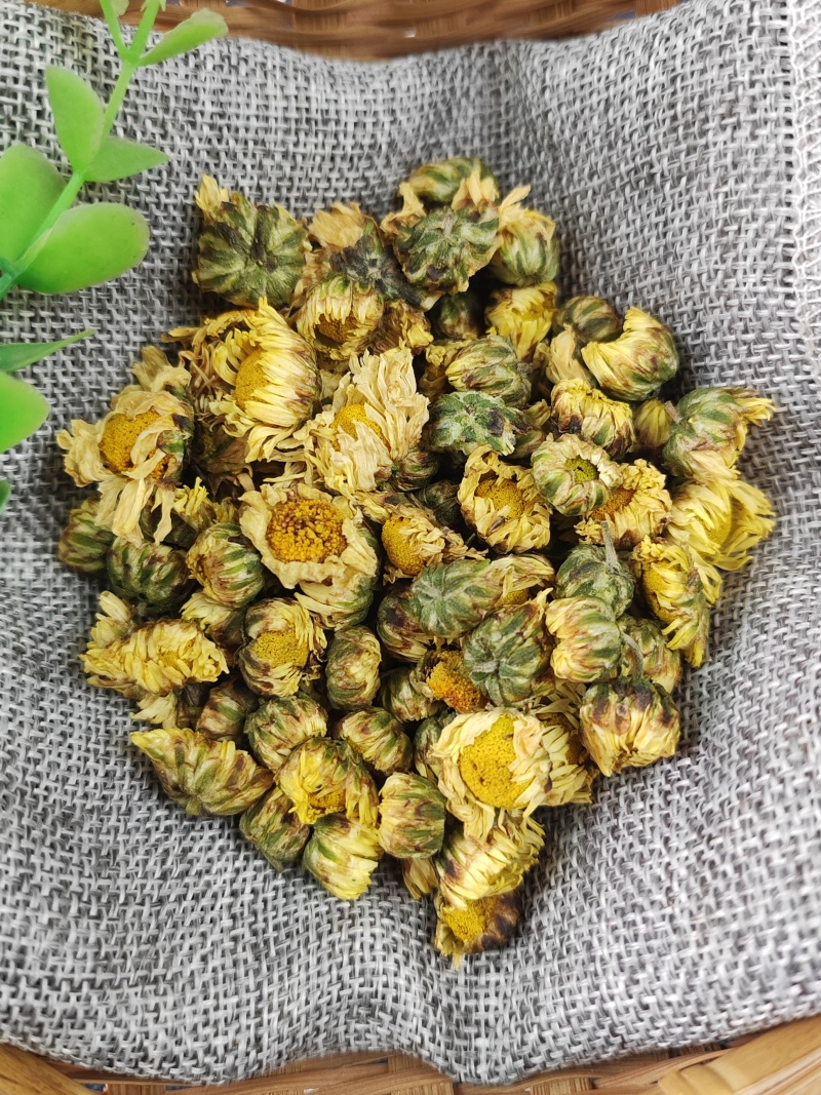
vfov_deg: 55.4
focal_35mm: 33
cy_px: 548
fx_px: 1044
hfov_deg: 42.9
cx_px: 410
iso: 640
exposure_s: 1/100
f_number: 1.8
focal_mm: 6.14
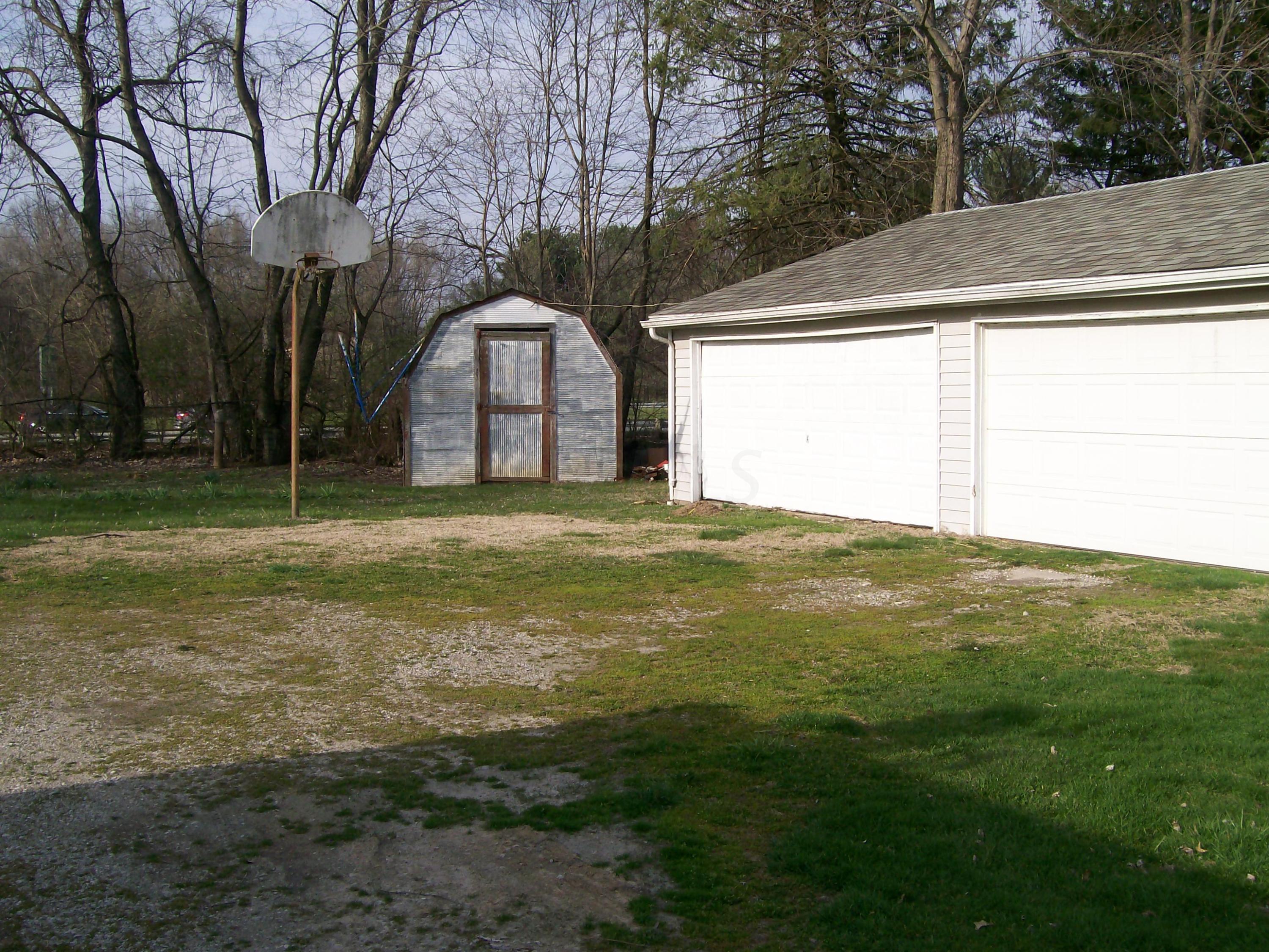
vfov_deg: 39.7
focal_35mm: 36
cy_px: 476
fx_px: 1320
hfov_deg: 51.4
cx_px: 634
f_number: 4.8
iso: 80
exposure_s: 1/578
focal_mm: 6
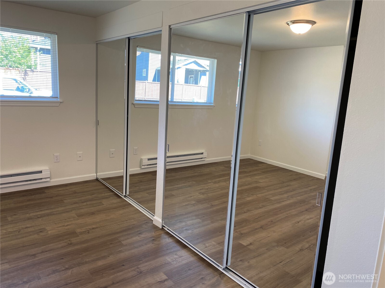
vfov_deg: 53.1
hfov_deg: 67.3
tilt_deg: -11.5
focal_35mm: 26
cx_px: 192
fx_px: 289
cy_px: 144
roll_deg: -3.8
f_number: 1.8
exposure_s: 1/60
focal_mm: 4.25
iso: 80
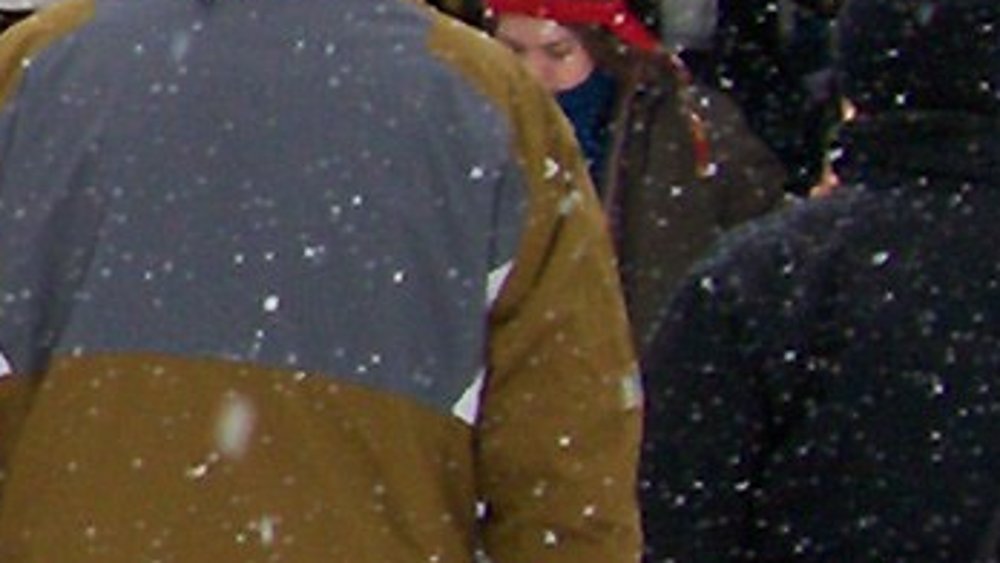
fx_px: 5782
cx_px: -1330
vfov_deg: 5.6
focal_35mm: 218
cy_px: -89
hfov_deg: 9.0
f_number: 2.7
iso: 80
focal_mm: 5.6
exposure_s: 1/325
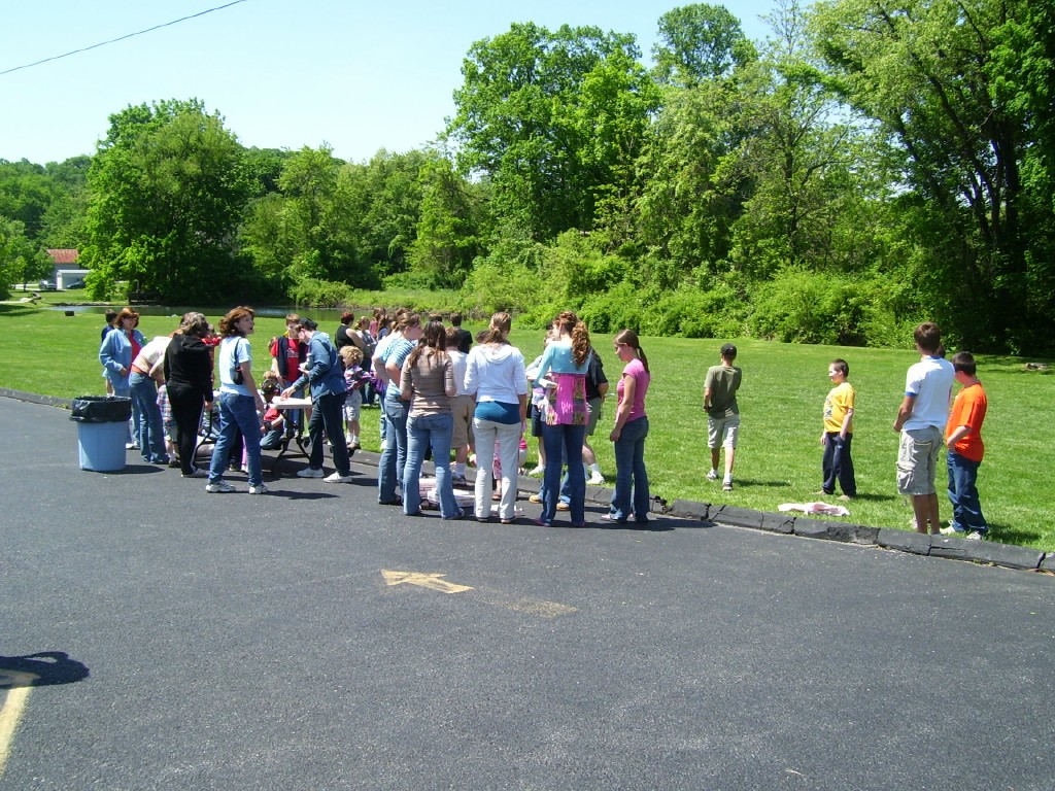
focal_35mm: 36
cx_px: 528
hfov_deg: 51.4
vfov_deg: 39.7
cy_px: 396
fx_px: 1097
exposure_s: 1/250
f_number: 4.8
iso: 80
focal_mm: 6
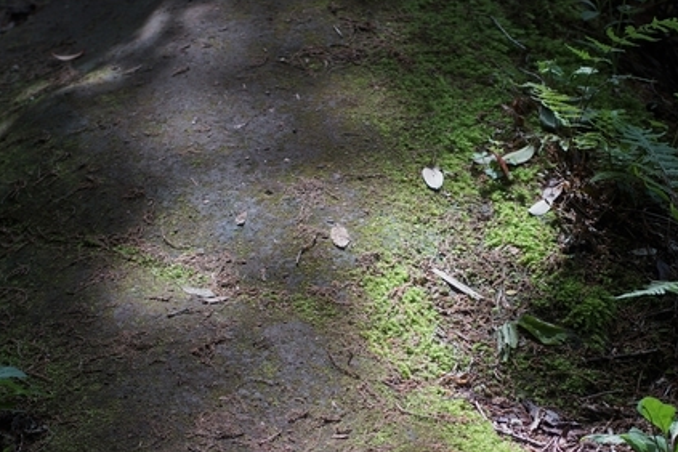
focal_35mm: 142
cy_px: 361
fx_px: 2674
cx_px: 434
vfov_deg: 9.6
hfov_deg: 14.4
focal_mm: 50
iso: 100
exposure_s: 1/160
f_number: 3.5
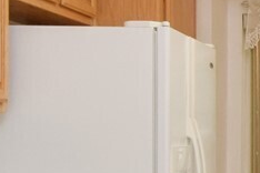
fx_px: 787
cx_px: 411
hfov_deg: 16.7
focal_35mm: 109
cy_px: 209
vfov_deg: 12.3
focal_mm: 10
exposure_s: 1/125
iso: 720
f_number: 5.6
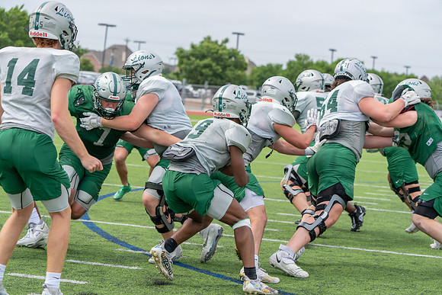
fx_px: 1228
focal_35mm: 100
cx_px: 221
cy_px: 148
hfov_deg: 20.4
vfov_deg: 13.7
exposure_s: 1/1250
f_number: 5.6
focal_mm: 100
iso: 400
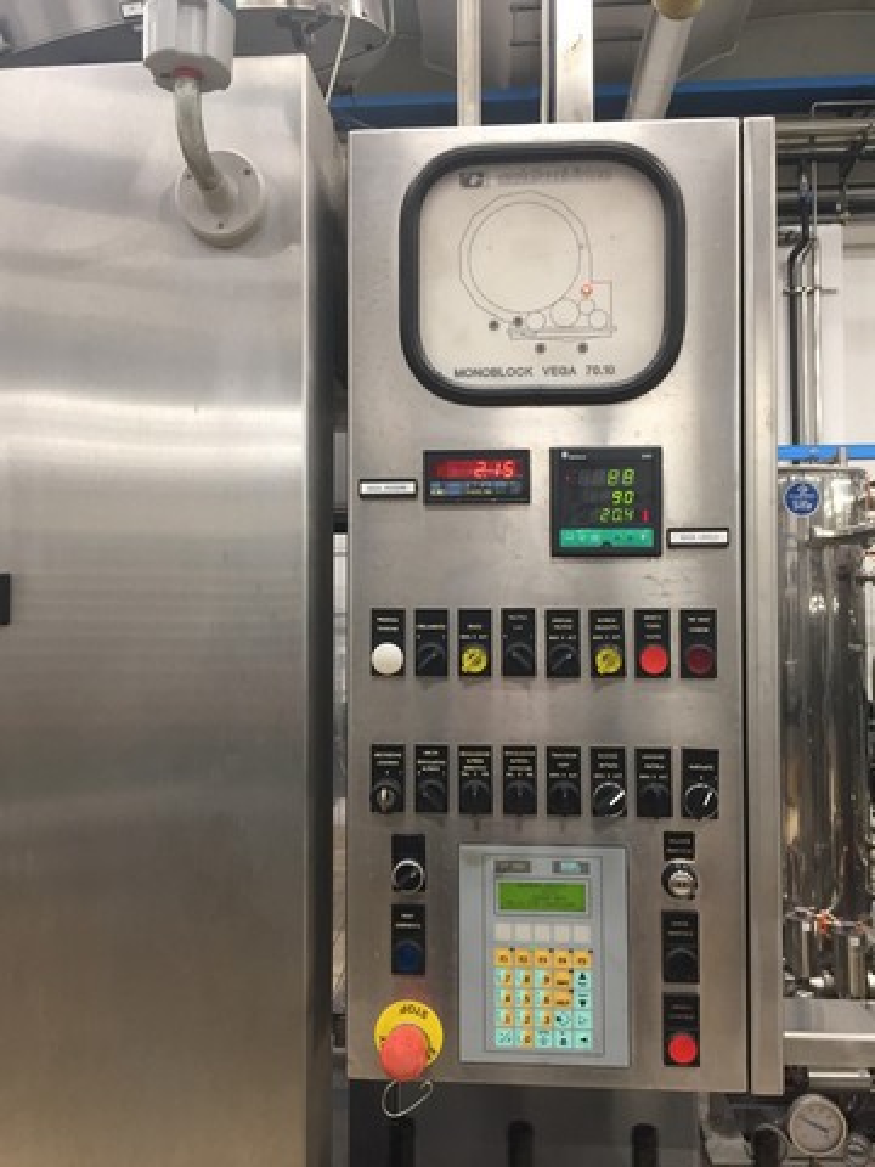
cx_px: 438
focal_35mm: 29
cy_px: 584
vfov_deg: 61.7
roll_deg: +1.2
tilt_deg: +3.2
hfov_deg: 48.2
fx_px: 977
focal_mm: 4.15
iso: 125
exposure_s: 1/33
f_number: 2.2
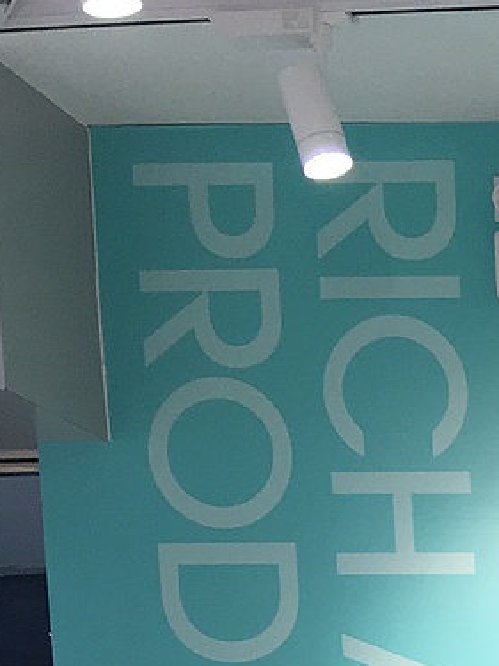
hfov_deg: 10.3
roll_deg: +0.3
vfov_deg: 12.4
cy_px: 1510
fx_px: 2539
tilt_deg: -9.1
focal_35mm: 132
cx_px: 1039
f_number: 2.2
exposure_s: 1/100
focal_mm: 4.15
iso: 25
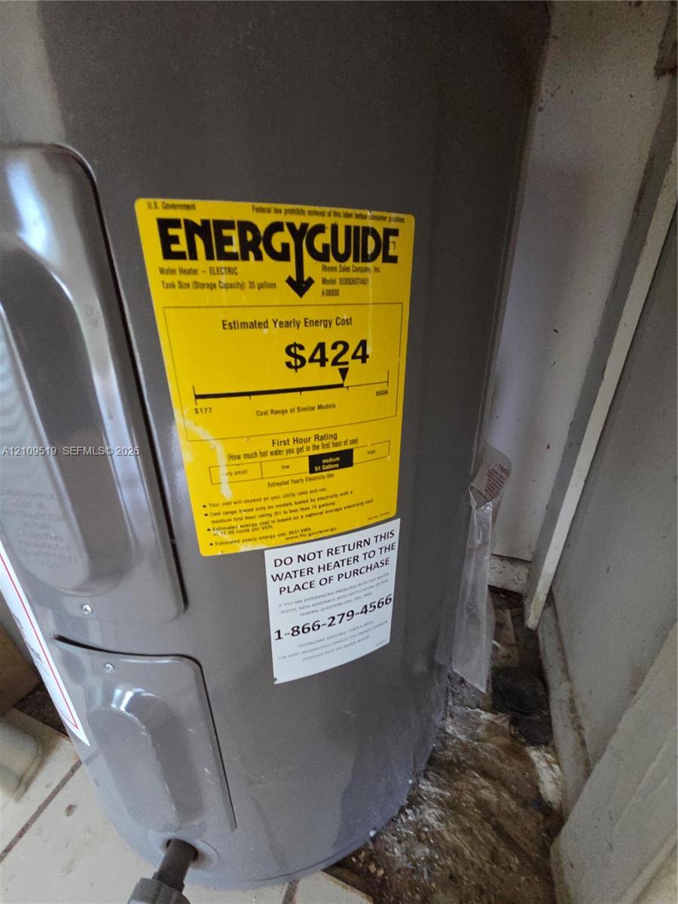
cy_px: 452
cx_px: 339
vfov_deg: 106.2
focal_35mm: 13
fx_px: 339
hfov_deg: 89.9
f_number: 2.2
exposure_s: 1/40
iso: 1250
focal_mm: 2.2
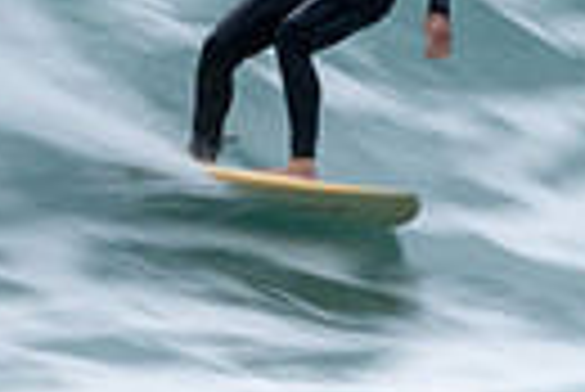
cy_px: -187
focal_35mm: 3345
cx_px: 405
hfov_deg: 0.6
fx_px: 54416
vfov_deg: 0.4
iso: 100
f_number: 25
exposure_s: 1/25
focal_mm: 500
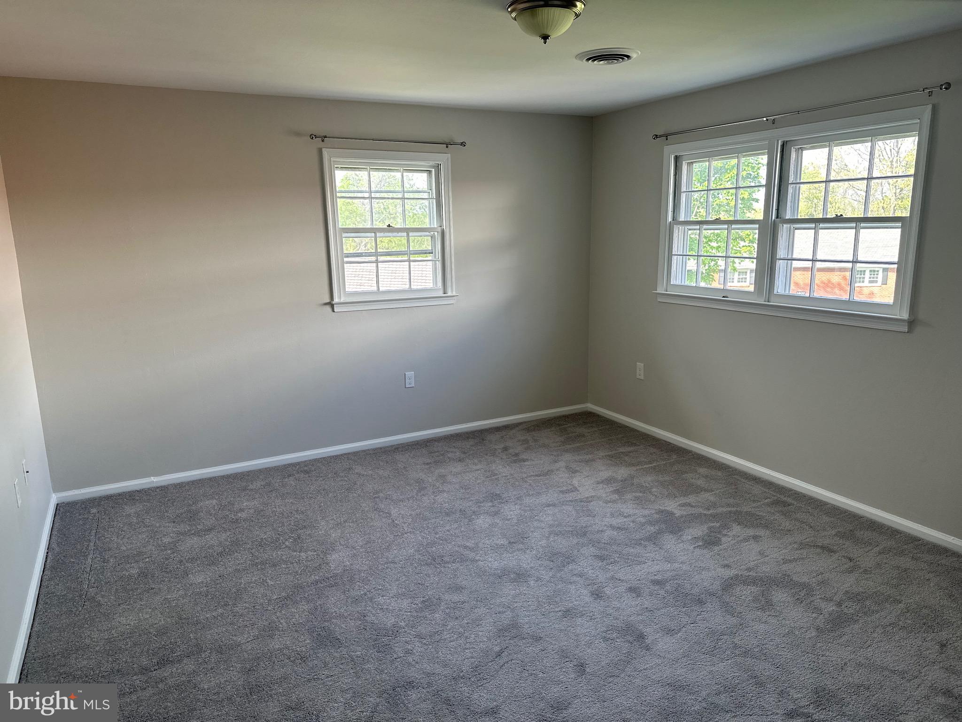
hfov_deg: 71.6
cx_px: 481
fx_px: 667
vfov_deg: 56.8
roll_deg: +1.3
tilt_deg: -11.1
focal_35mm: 24
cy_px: 361
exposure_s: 1/140
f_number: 1.78
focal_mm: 6.86
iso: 100
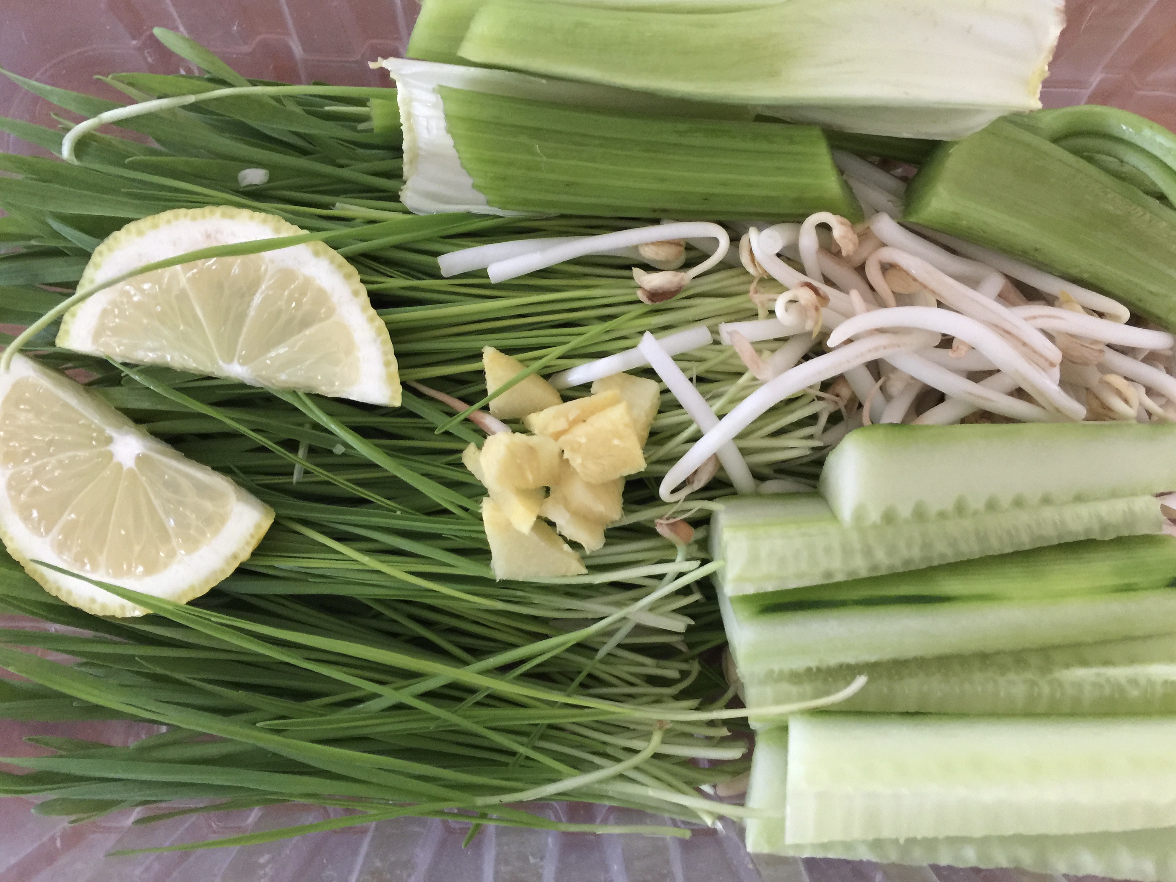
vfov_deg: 46.8
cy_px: 427
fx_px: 1019
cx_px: 604
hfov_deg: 60.0
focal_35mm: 30
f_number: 2.2
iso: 100
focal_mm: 4.15
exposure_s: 1/10
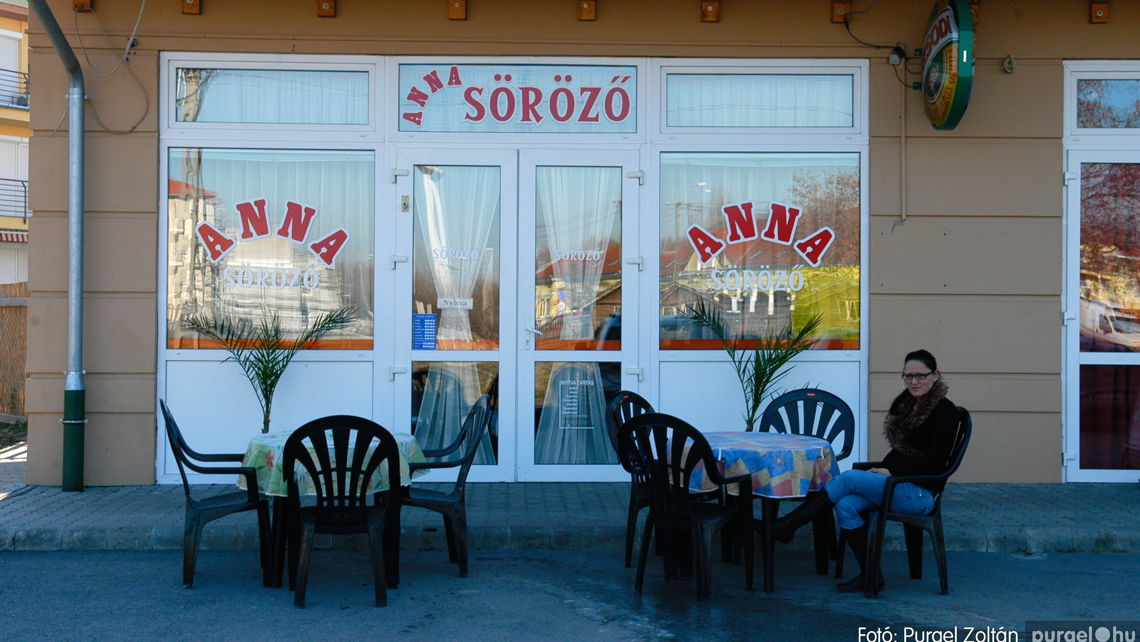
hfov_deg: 41.7
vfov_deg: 24.1
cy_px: 263
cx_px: 562
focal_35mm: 50
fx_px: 1497
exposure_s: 1/180
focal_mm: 31
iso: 200
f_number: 7.1
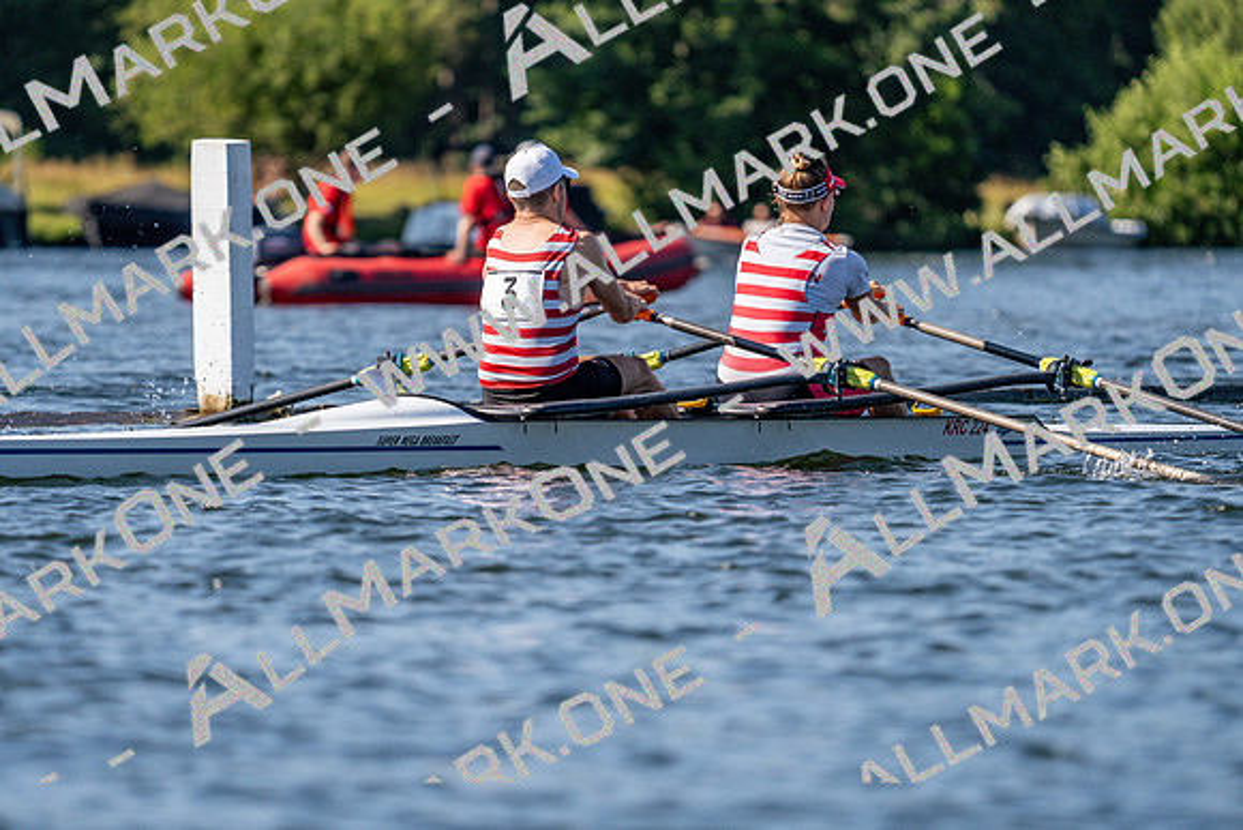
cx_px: 622
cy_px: 415
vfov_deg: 3.6
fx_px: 13192
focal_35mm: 382
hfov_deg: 5.4
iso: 250
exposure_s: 1/1600
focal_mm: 382
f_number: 6.3
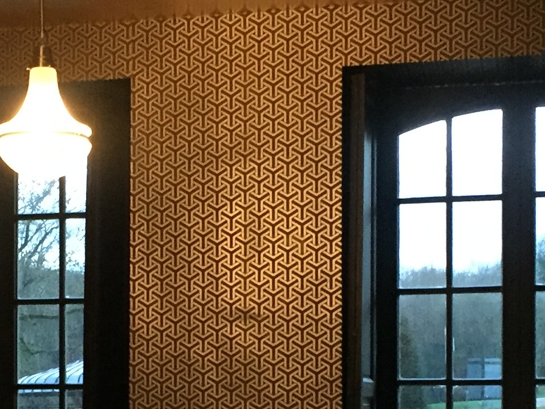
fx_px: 1559
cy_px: 418
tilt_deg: +0.9
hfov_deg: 19.7
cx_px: 155
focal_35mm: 99
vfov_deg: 14.7
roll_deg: -0.1
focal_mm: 4.15
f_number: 2.2
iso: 320
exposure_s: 1/17
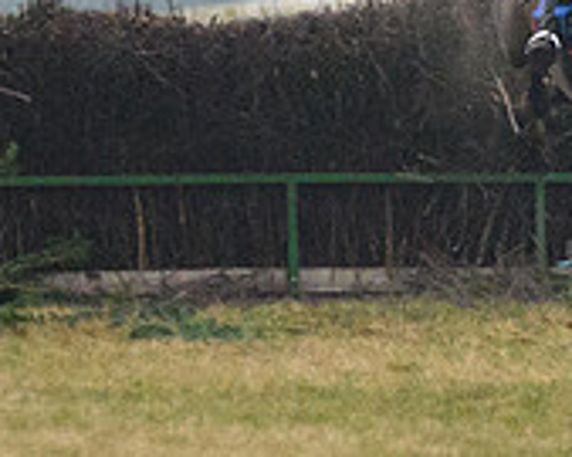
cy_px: -274
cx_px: 638
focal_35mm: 1964
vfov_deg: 0.8
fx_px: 33229
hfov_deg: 1.0
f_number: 4
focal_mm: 300
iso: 2000
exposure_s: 1/640
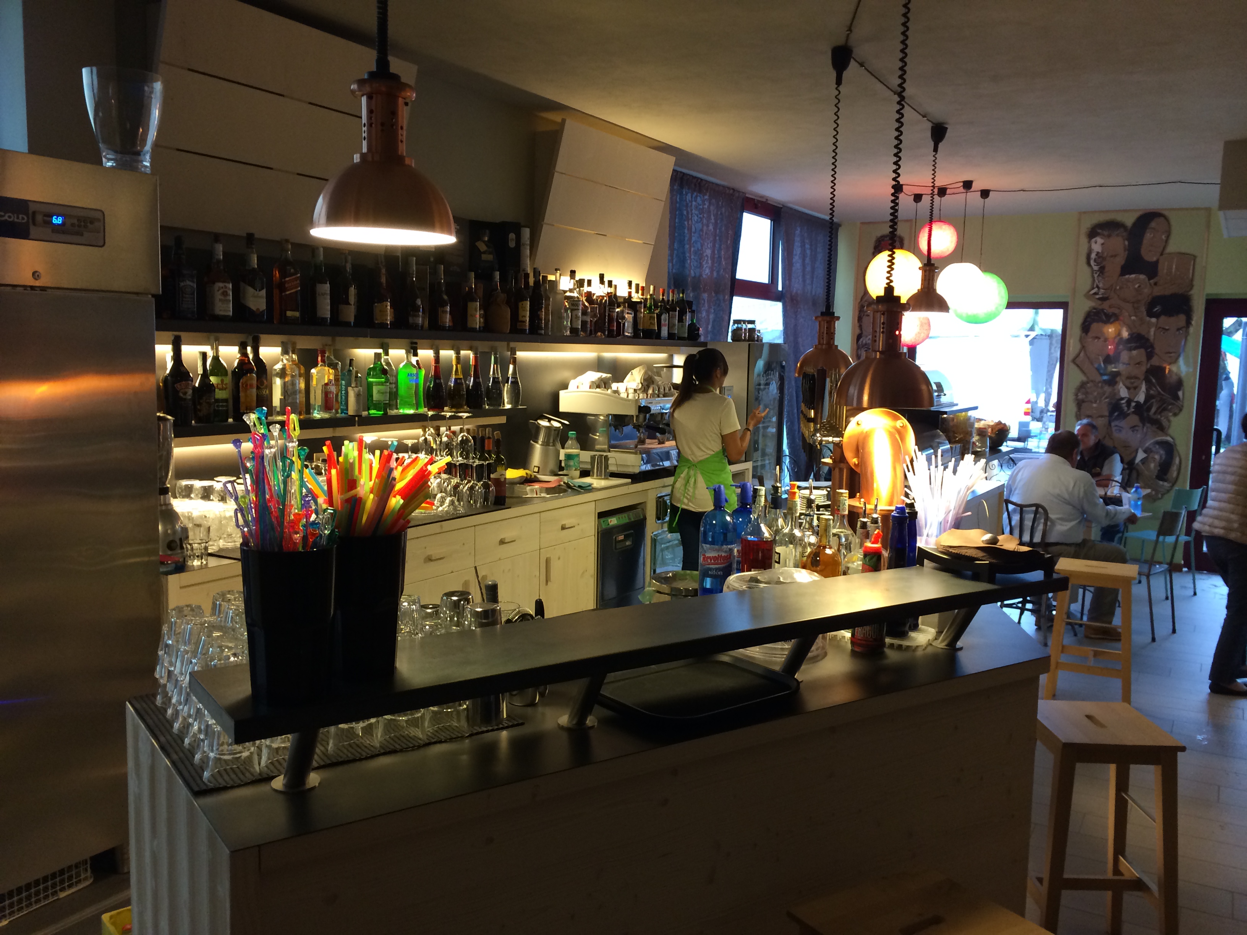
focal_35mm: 30
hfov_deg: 60.0
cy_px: 468
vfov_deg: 46.8
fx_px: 1081
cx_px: 624
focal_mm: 4.12
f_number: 2.2
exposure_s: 1/30
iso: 125
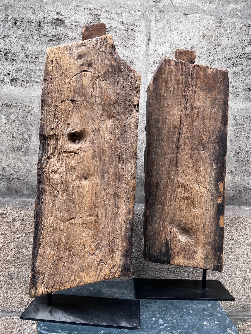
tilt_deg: -3.0
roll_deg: -2.1
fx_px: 251
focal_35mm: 26
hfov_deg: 53.1
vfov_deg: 67.3
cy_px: 167
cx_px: 126
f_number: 1.6
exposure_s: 1/121
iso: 40
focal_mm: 5.1
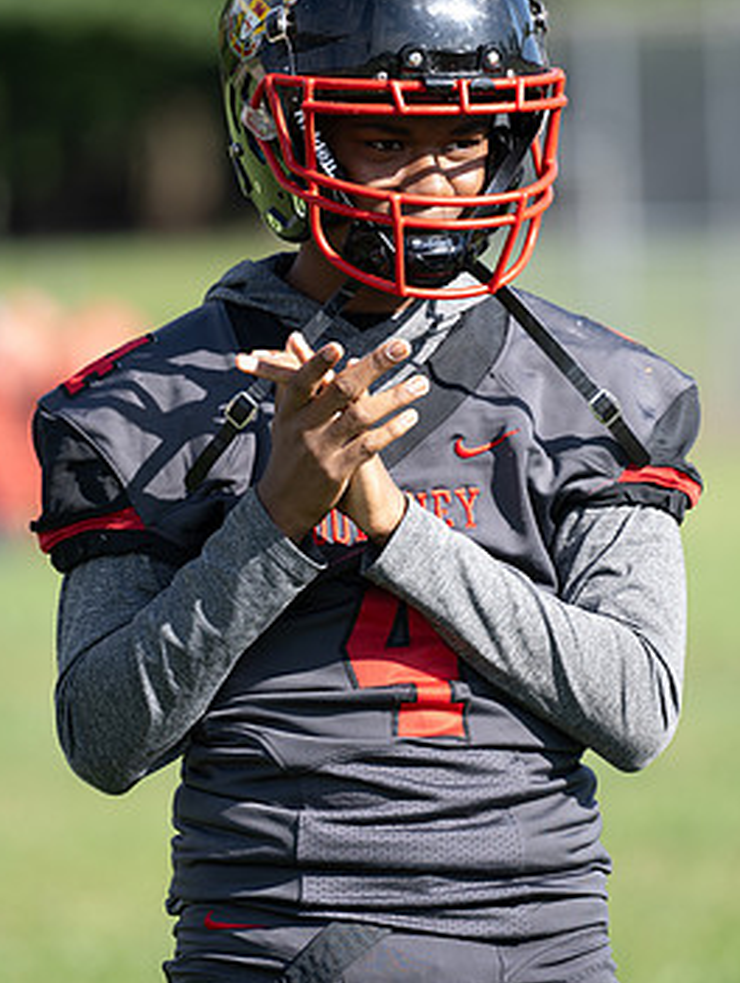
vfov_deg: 5.3
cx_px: 341
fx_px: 10669
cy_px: 468
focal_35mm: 375
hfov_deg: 4.0
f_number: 2.8
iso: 32
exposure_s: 1/250
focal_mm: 190
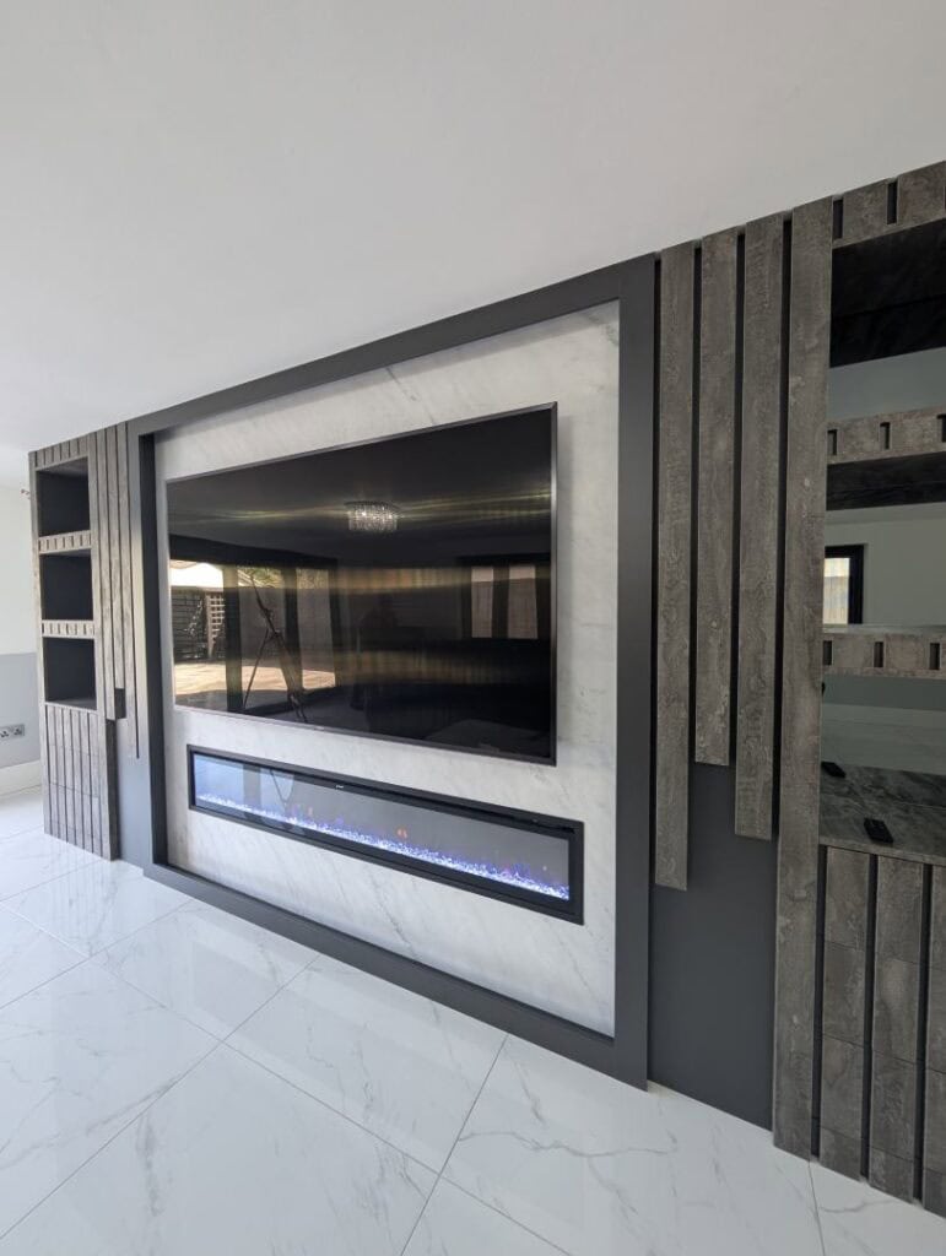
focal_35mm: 12
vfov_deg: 110.5
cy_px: 628
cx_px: 473
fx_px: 436
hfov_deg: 94.6
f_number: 1.7
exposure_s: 1/33
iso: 49
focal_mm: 2
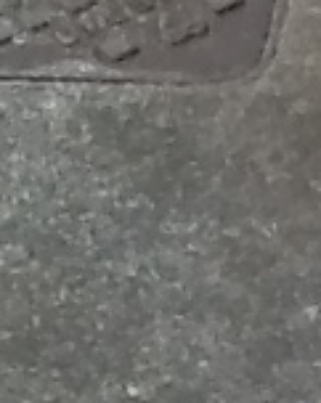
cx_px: 753
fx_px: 3240
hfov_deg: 5.5
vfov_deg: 7.1
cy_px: 403
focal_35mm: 272
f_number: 2.4
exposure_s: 1/139
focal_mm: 2.03
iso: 40
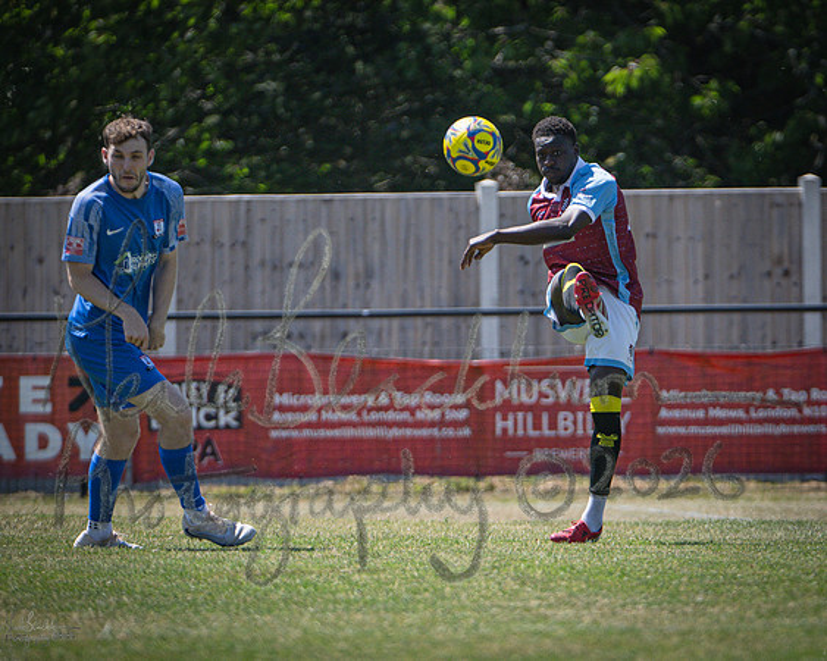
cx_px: 528
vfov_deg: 2.1
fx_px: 17740
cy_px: 291
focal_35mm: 725
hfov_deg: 2.7
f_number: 4
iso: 400
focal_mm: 340
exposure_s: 1/2500
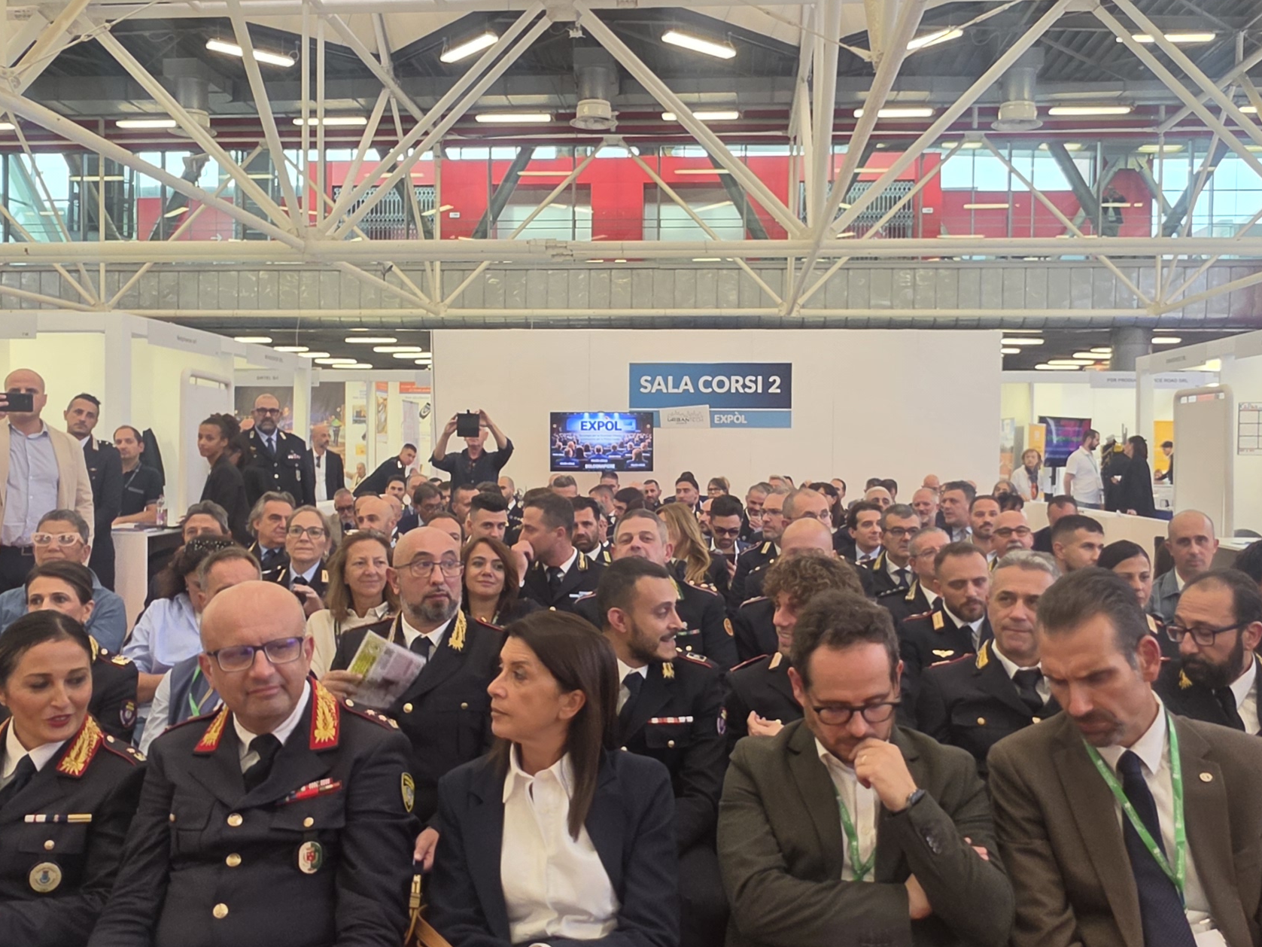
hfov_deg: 58.3
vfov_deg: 45.4
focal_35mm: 31
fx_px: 1130
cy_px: 507
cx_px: 631
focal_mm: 2.2
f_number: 1.9
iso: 80
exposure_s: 1/100
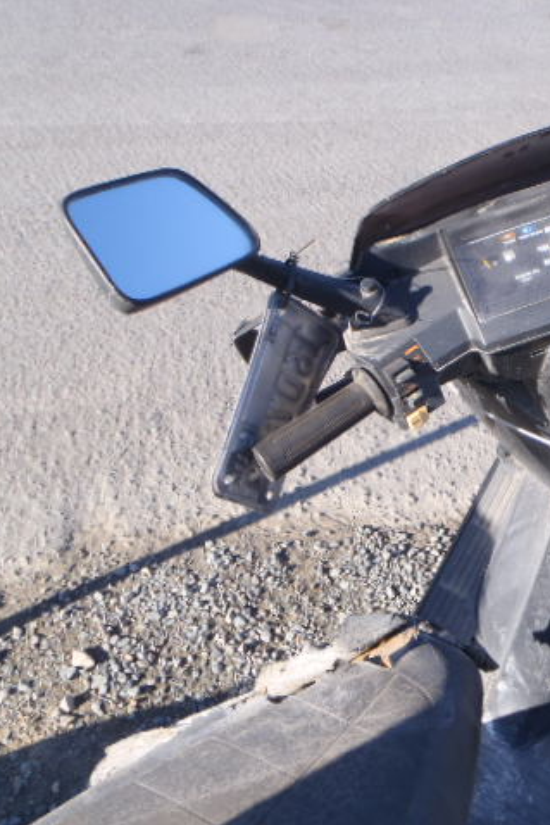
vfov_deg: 49.5
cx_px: 516
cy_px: 412
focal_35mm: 39
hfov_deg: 32.2
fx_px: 893
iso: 80
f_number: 4.5
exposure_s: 1/200
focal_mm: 5
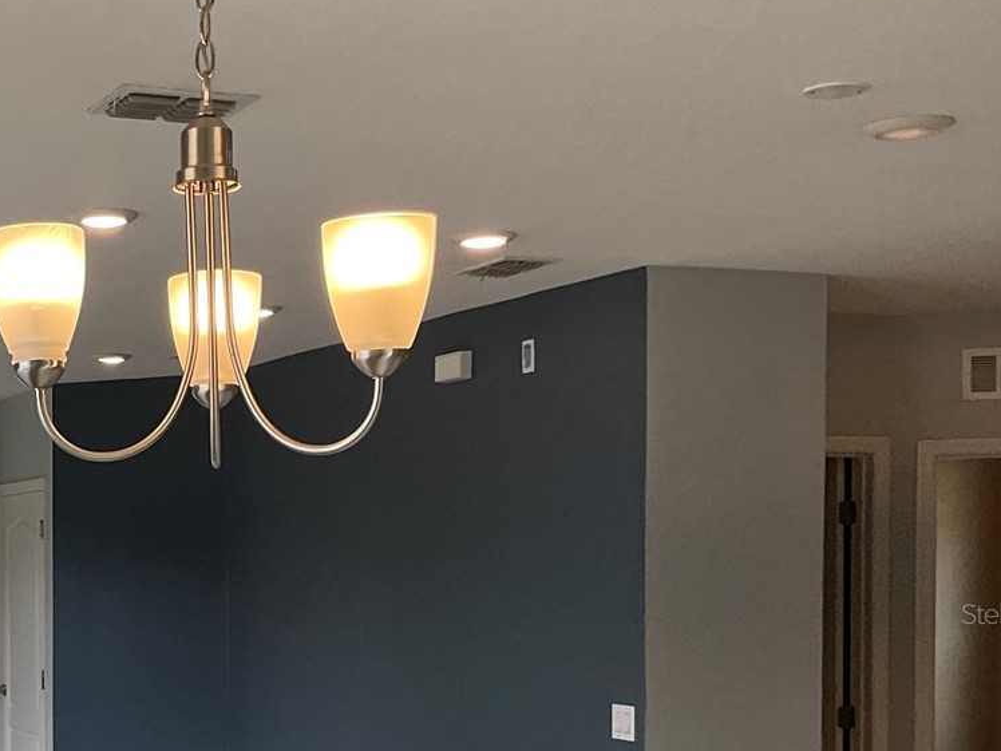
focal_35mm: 62
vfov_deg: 23.3
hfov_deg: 29.3
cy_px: 613
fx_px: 1793
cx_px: 17
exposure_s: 1/120
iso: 25
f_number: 1.8
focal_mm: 3
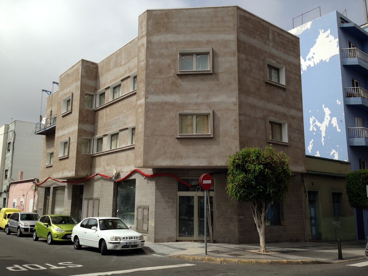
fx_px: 351
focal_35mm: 33
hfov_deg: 55.4
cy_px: 138
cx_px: 184
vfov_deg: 42.9
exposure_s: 1/2088
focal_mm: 4.13
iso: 50
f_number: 2.4
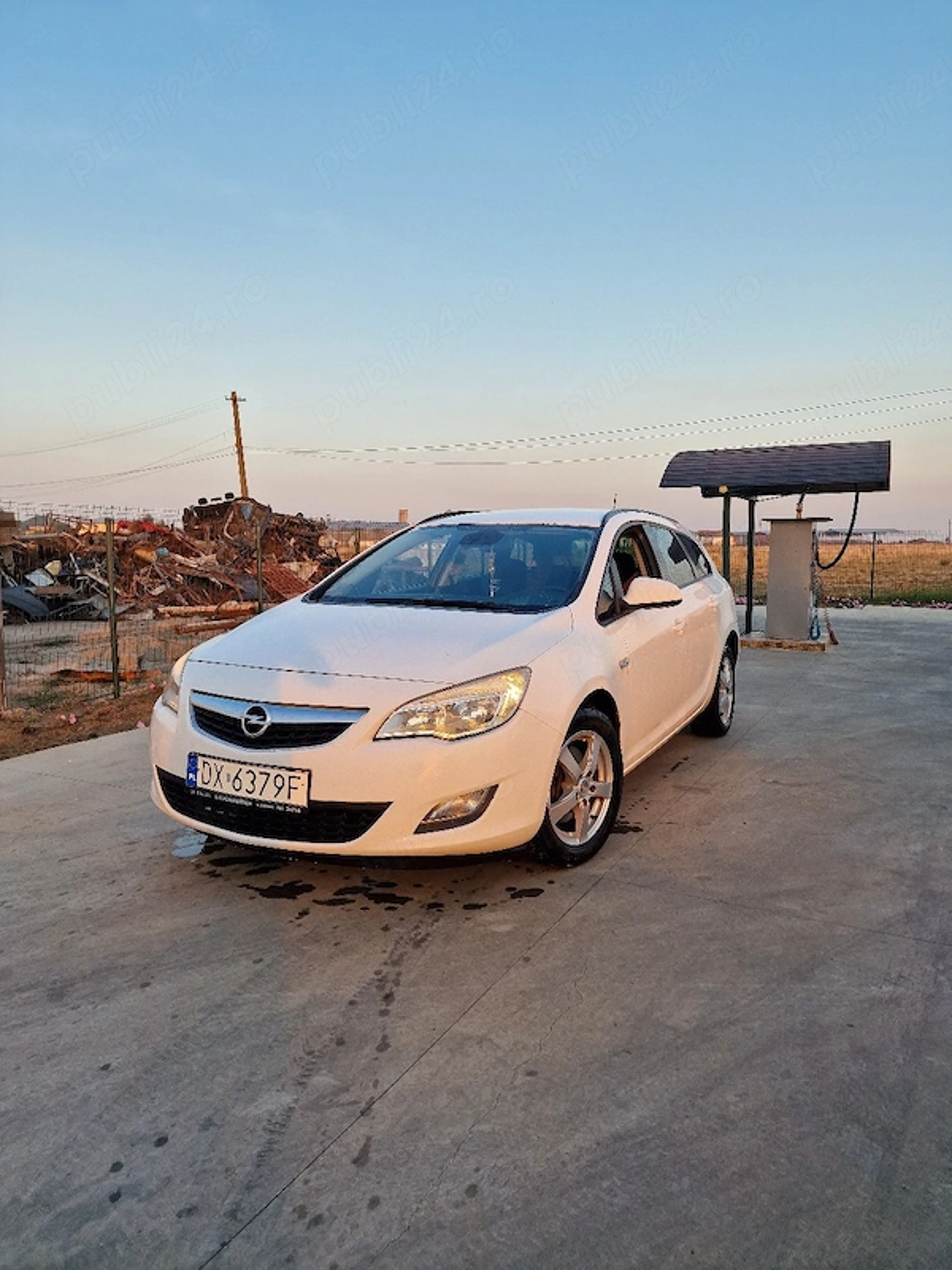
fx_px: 843
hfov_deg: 58.9
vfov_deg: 73.9
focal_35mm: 23
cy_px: 635
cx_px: 476
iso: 50
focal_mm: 6.4
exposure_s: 1/250
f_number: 1.8
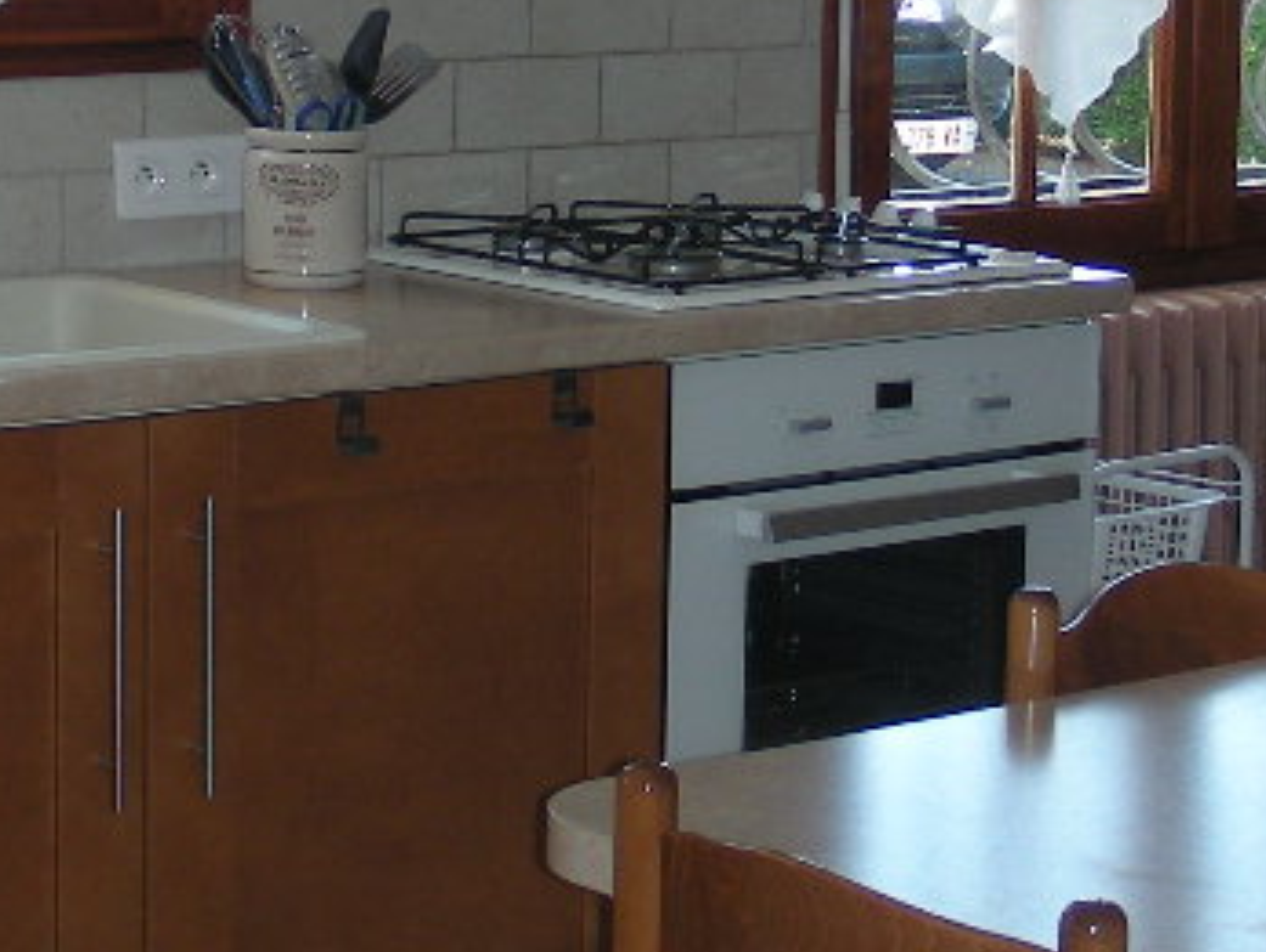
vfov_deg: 13.2
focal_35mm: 112
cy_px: 164
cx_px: 507
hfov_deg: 17.5
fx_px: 4100
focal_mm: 6.3
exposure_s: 1/60
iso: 77
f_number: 3.5
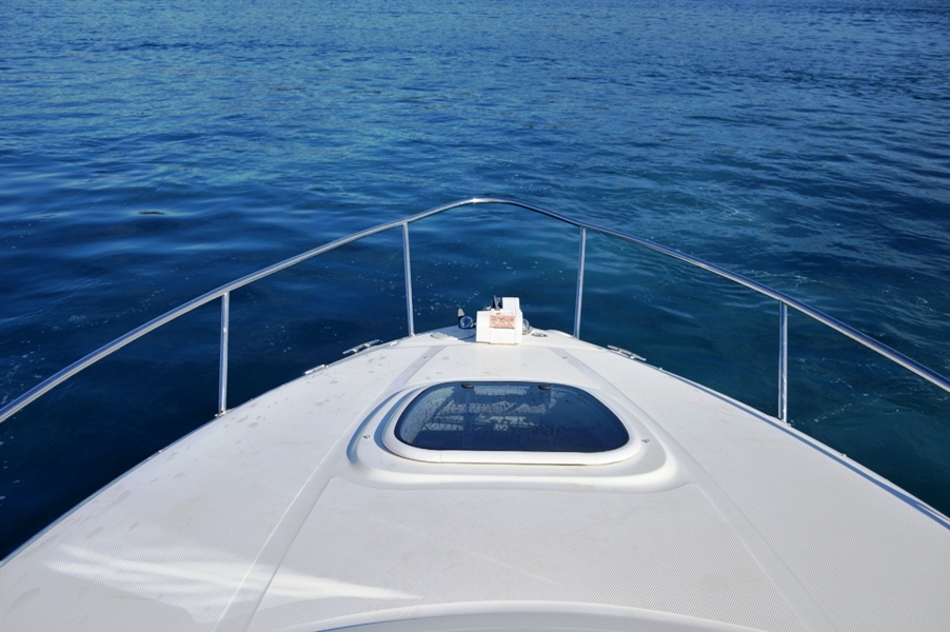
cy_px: 316
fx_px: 791
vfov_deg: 43.5
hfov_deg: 62.0
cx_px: 475
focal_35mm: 30
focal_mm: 20
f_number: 3.5
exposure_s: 1/2000
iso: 100
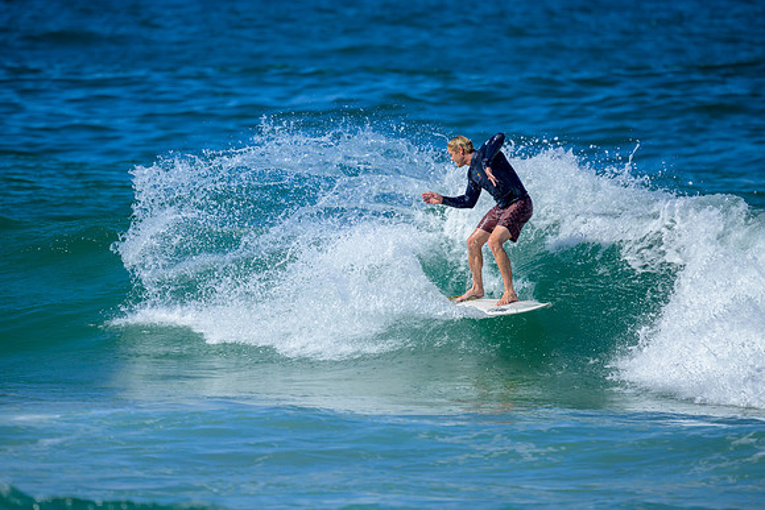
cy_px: 255
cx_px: 382
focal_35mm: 800
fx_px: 17003
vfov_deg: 1.7
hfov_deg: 2.6
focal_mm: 800
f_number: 6.3
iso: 360
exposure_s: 1/2500
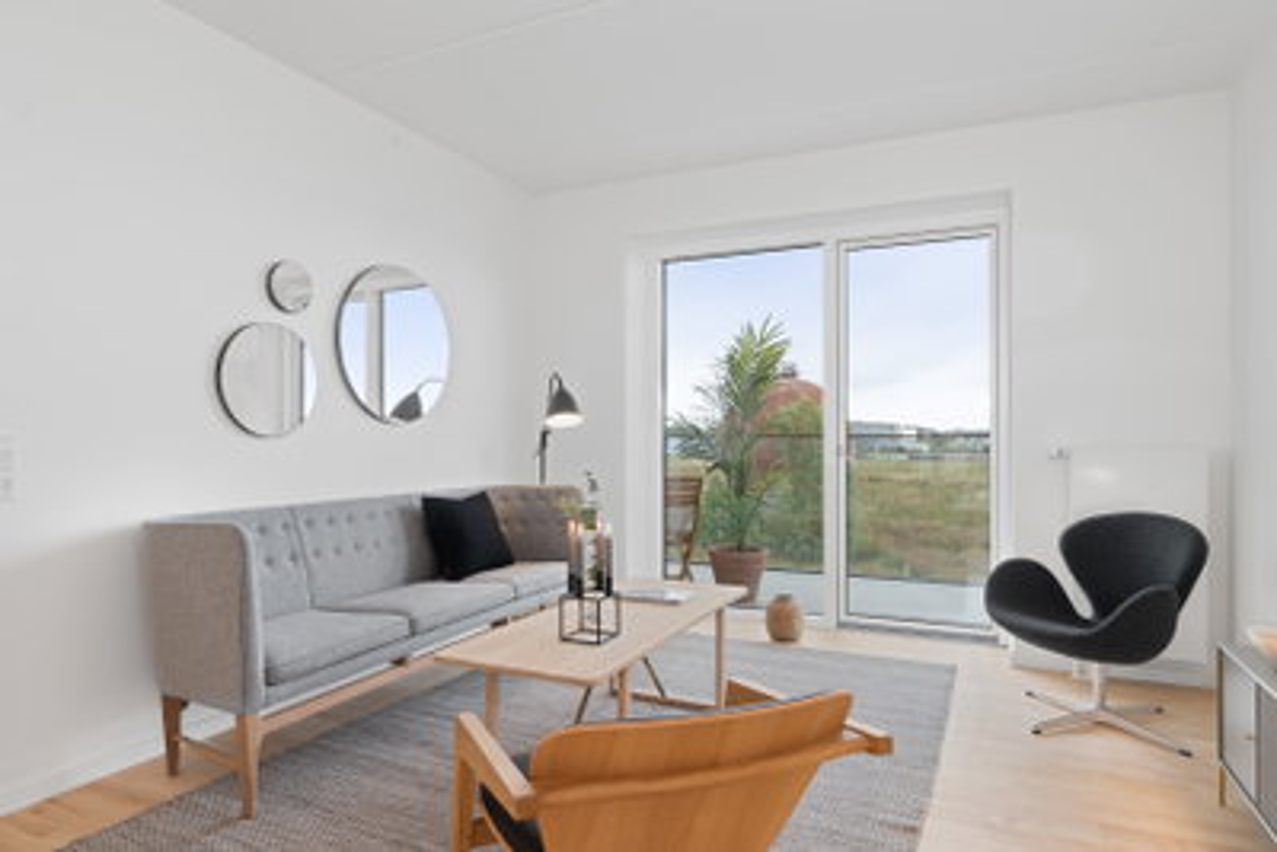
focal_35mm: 21
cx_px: 638
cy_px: 426
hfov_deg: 81.2
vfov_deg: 59.5
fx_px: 745
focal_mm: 14
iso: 200
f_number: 8
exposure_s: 1/5
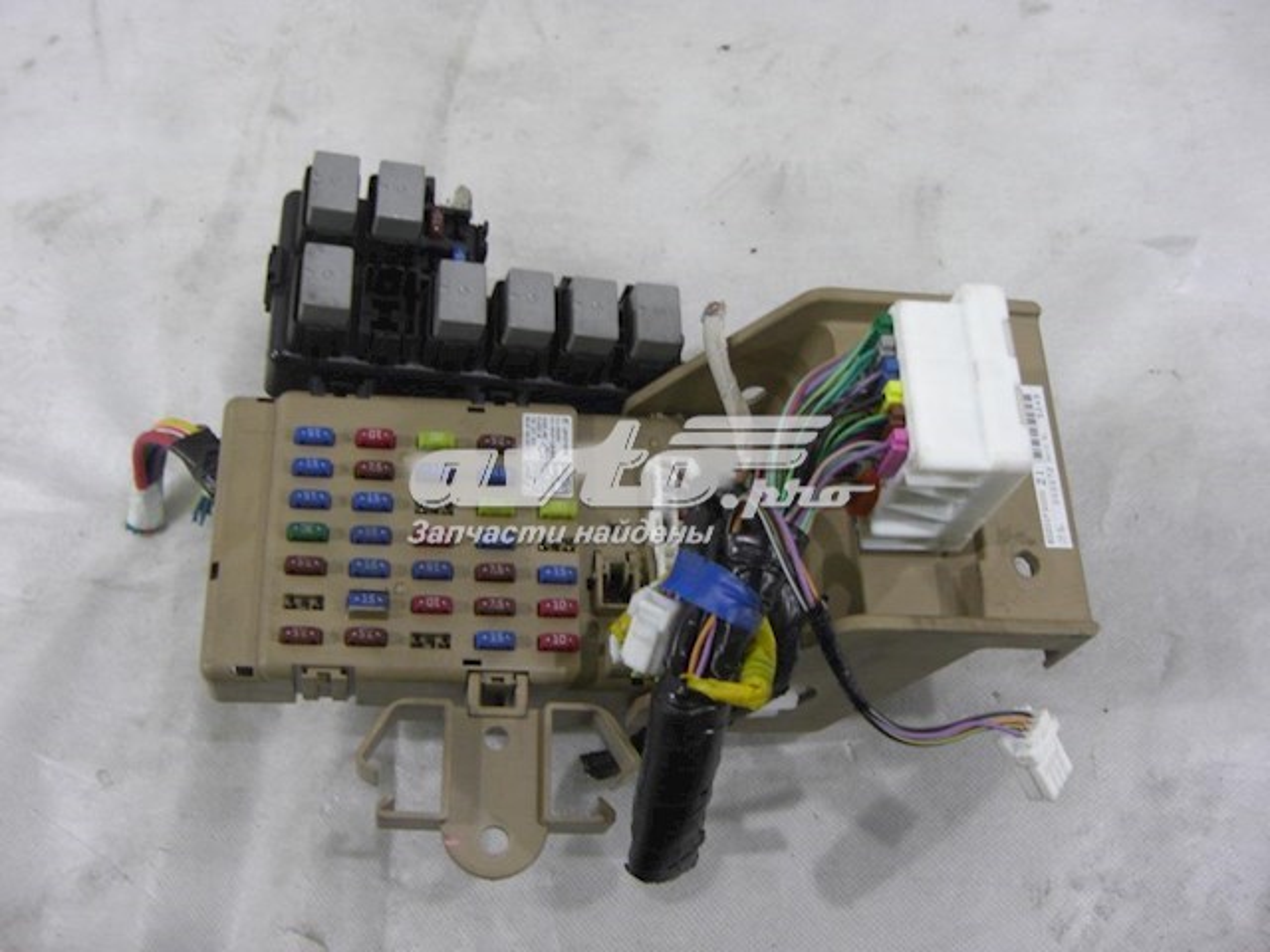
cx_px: 635
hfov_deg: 49.0
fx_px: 1394
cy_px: 476
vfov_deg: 37.7
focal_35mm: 38
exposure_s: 1/20
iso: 200
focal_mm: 7.9
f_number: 2.8
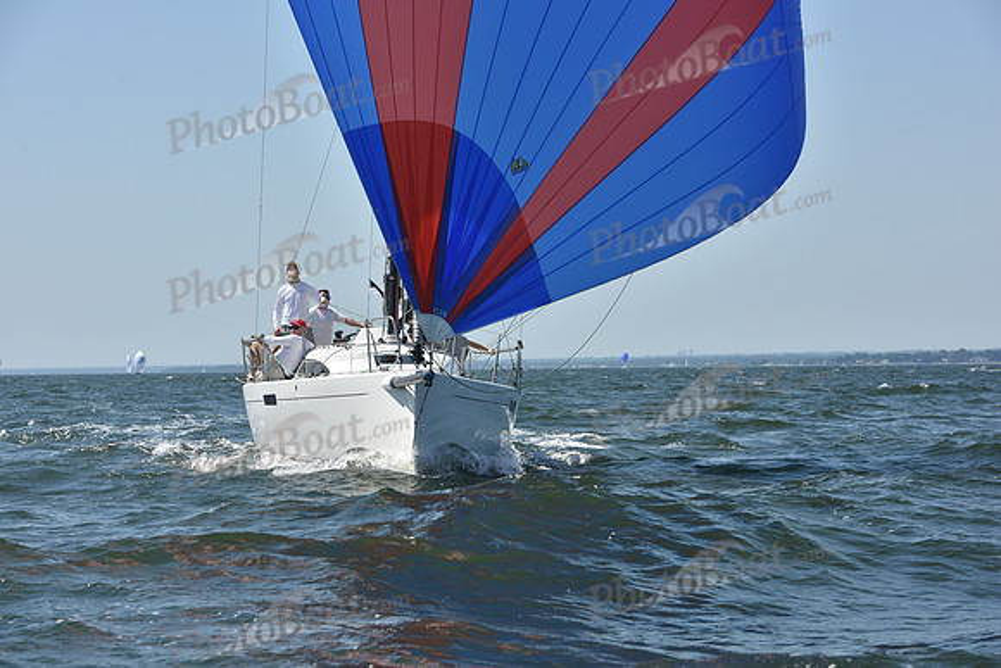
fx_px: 2837
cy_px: 334
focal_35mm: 102
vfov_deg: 13.4
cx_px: 500
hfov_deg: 20.0
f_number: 8
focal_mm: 102
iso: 250
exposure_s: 1/1250
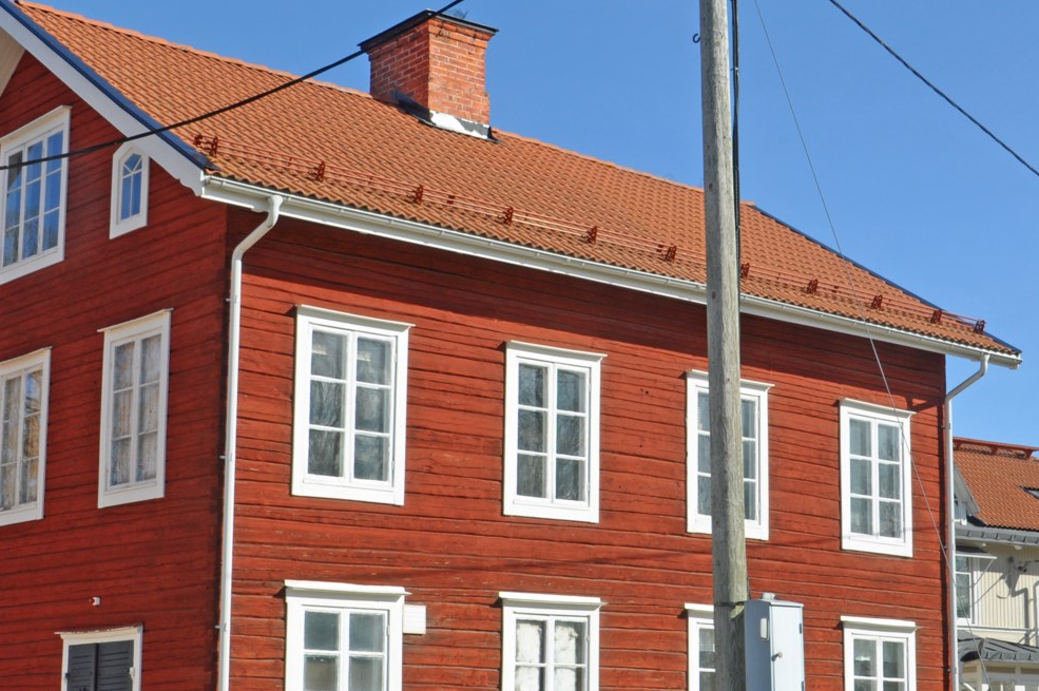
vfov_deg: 20.3
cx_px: 632
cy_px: 445
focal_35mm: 67
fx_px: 1927
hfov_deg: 30.1
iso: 200
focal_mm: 27
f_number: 10
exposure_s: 1/400
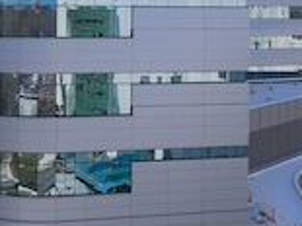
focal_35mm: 62
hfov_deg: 29.5
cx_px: 14
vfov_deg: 22.9
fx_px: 540
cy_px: 12
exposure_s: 1/4000
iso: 100
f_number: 2.8
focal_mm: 12.29
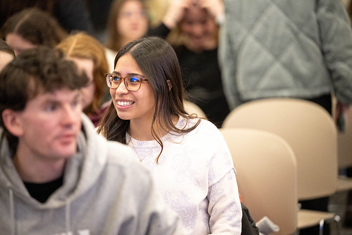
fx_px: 1956
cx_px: 176
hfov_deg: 10.3
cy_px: 118
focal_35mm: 200
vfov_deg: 6.9
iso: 8000
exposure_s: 1/250
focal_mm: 200
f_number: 2.8
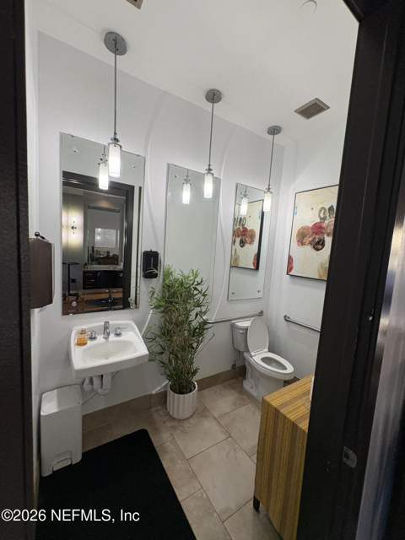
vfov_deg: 102.1
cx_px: 202
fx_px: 218
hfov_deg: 85.7
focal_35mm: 14
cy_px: 270
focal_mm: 2.22
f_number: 2.2
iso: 200
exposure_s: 1/60
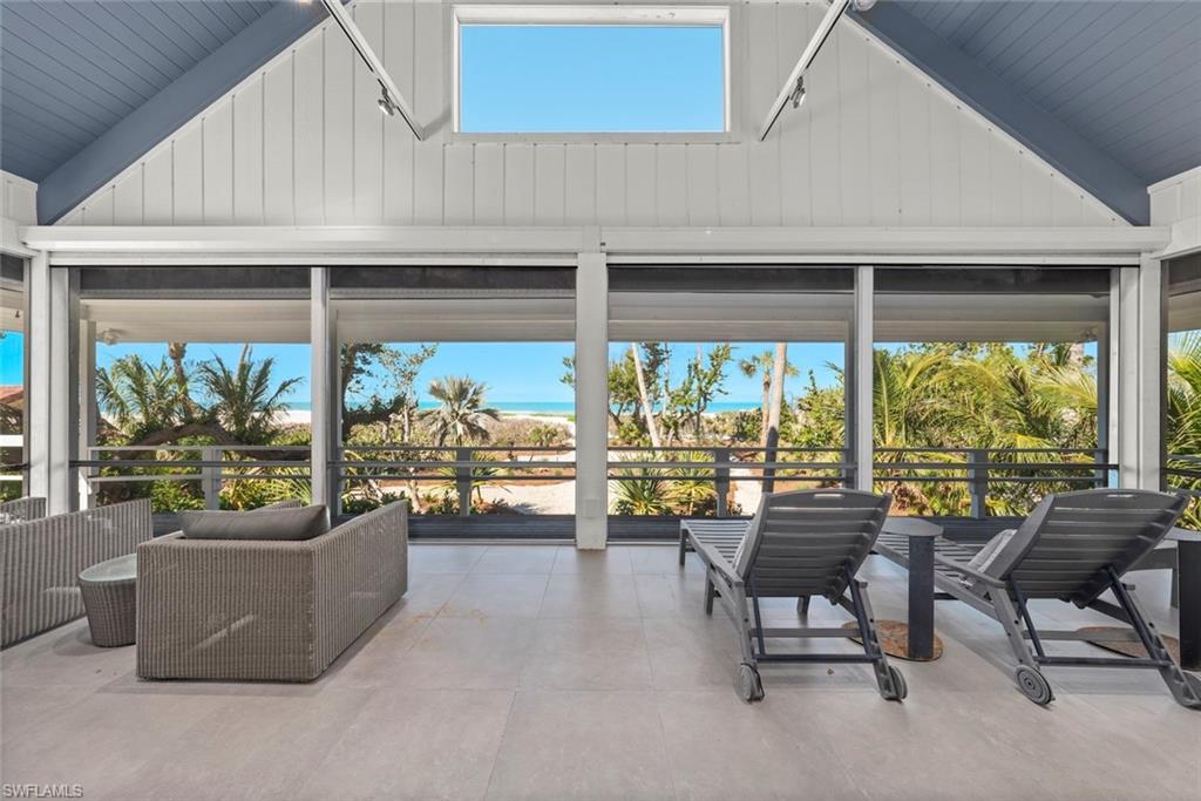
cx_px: 600
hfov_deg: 108.3
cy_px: 400
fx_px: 434
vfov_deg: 85.4
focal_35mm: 13
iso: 160
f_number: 10
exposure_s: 1/1.25
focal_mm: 13
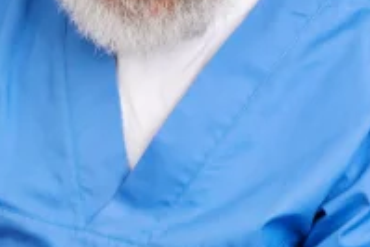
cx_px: -182
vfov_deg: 5.0
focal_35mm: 276
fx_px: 2839
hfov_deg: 7.3
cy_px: 203
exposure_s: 1/160
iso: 100
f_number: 4
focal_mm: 55
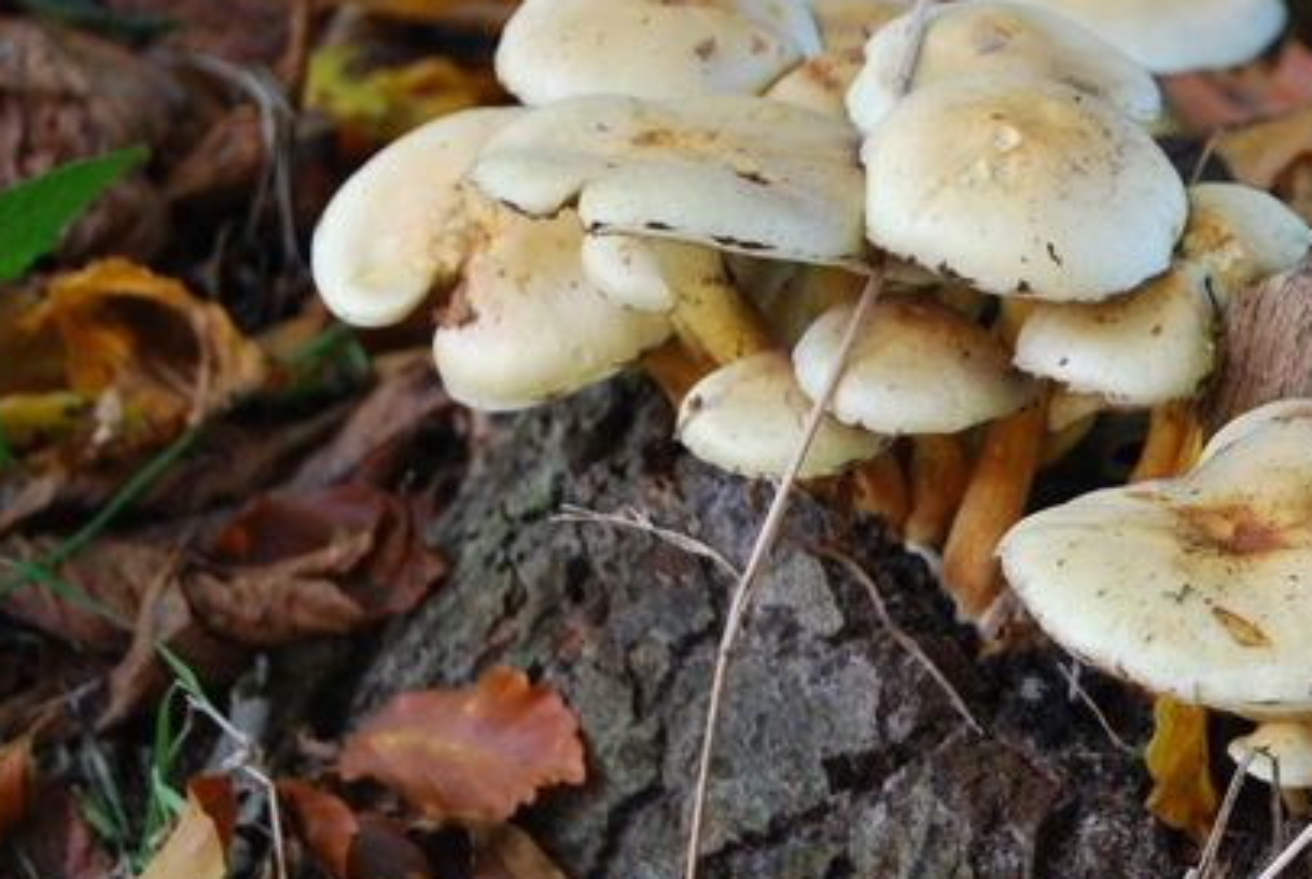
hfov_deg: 14.9
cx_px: 1099
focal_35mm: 136
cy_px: 756
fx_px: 4964
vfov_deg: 10.1
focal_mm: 46
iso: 400
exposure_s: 1/50
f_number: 5.3
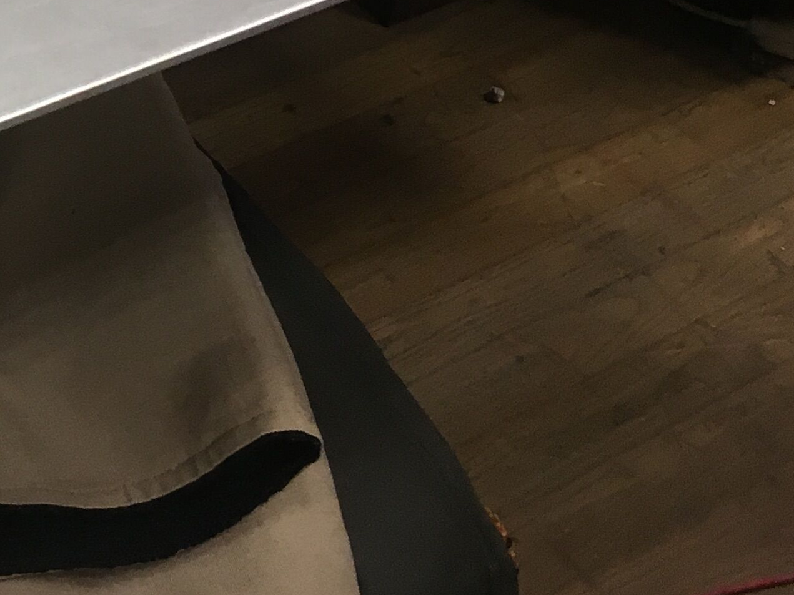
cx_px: -340
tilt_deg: -30.7
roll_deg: -1.0
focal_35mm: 92
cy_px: -313
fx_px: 2110
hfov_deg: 19.1
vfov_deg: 14.9
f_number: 2.2
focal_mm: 4.15
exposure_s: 1/33
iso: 80
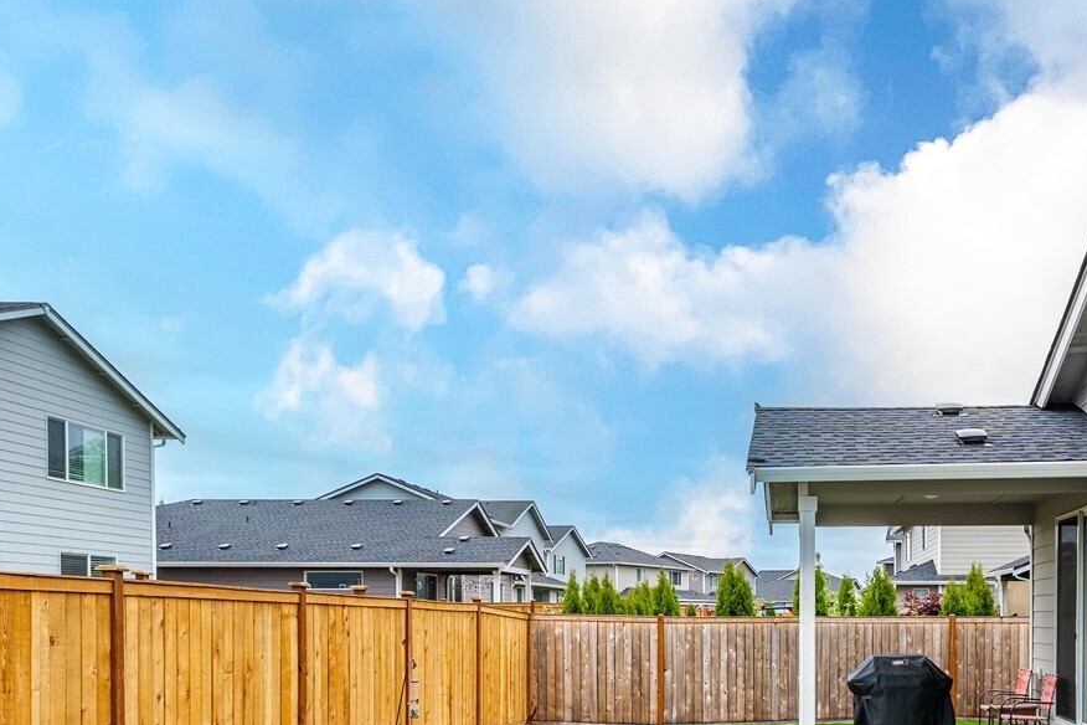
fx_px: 936
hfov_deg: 57.3
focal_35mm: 31
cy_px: 597
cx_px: 815
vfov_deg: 40.3
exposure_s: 1/160
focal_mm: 16
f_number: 7.1
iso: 100
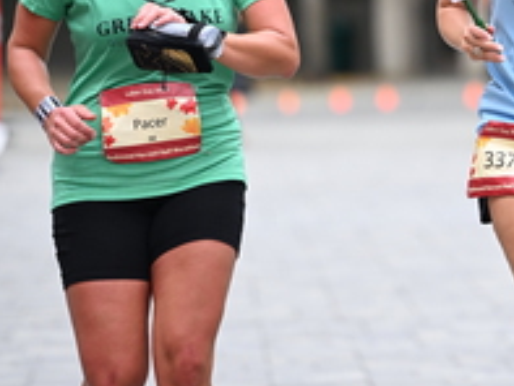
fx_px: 6374
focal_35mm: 429
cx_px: 434
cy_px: -31
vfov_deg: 3.5
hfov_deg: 4.6
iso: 640
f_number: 2.8
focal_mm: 160
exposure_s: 1/2000
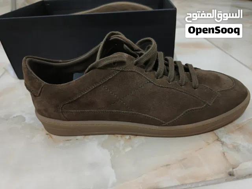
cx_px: 126
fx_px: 167
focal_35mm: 23
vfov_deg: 58.9
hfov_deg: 73.9
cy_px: 94
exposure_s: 1/33.3
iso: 4425
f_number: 1.7
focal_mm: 5.25
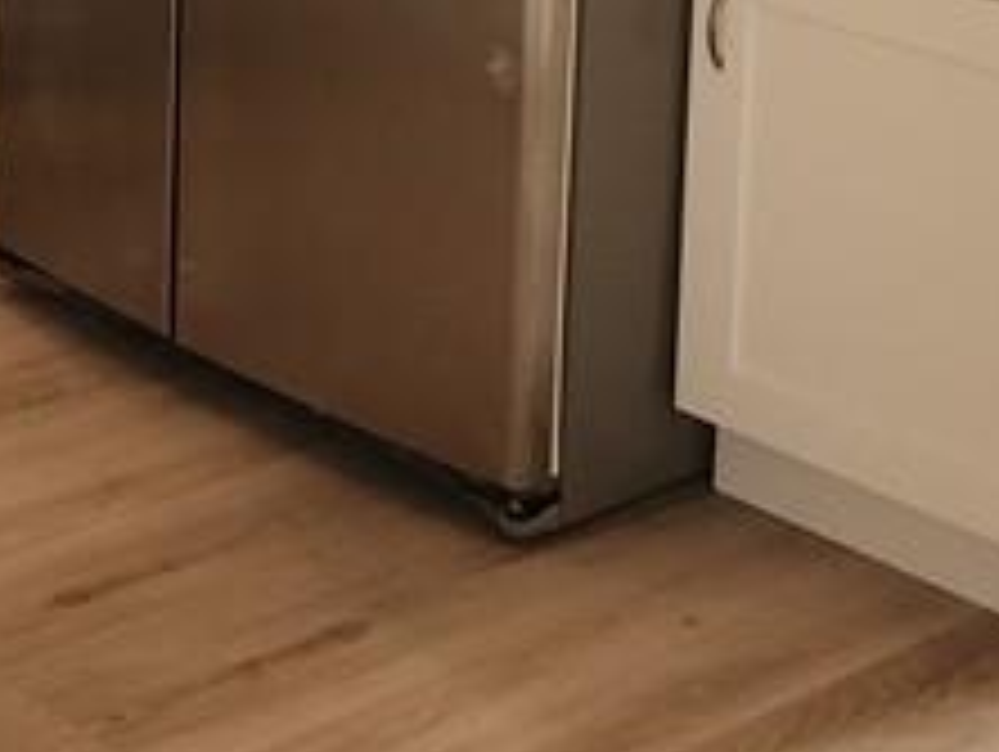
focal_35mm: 106
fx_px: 3062
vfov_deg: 13.1
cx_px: -342
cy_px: -437
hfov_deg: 17.3
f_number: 1.8
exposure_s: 1/60
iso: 64
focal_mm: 6.4
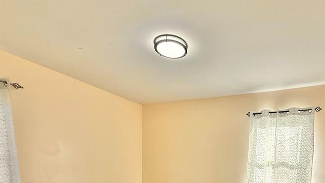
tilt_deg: -3.6
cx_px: 214
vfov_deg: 41.8
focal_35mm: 24
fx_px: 207
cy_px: 180
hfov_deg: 74.2
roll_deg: -2.0
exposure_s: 1/122
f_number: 2.2
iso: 50
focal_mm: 2.22
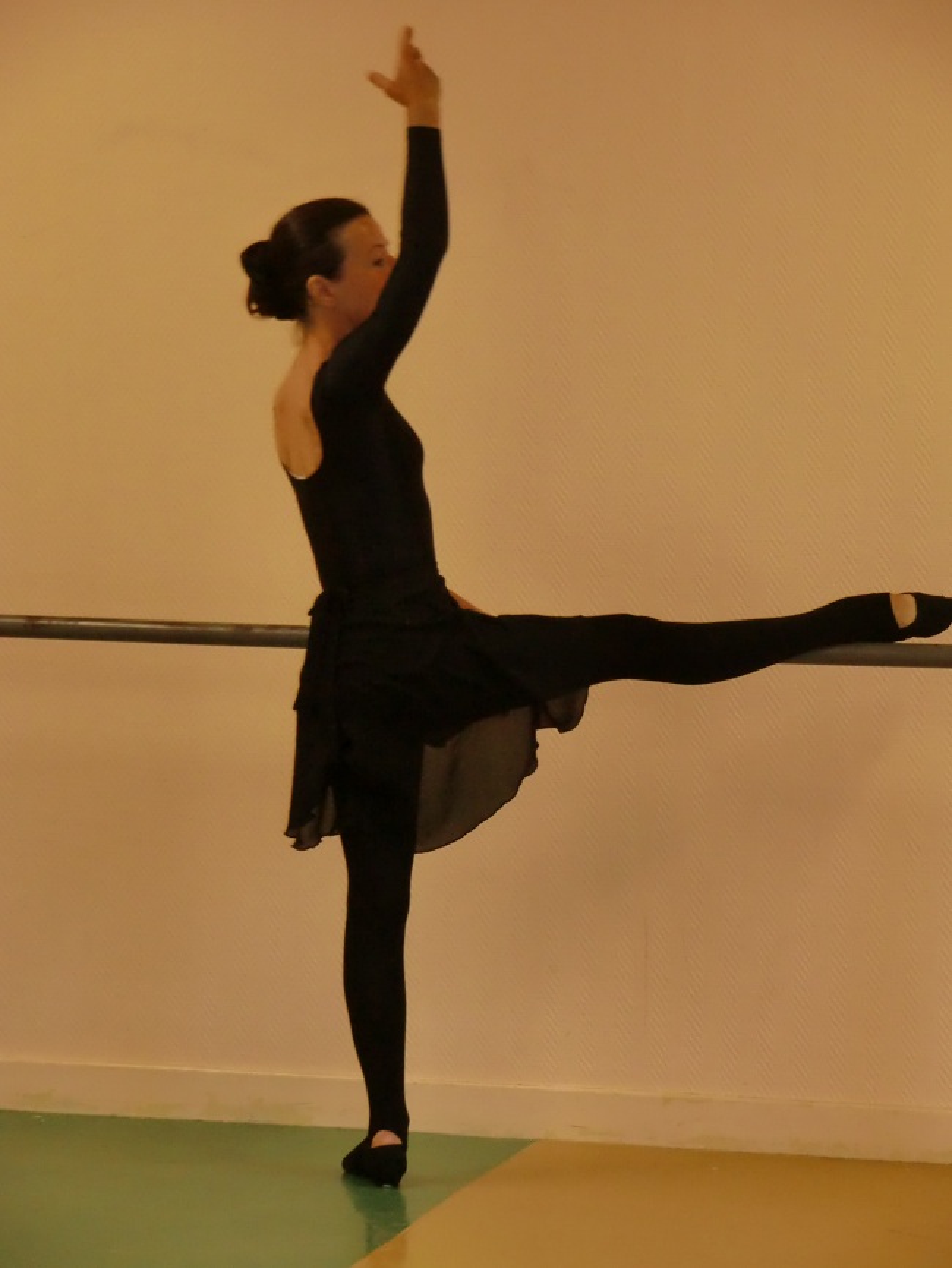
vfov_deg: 16.0
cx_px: 476
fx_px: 4508
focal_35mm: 123
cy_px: 634
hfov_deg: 12.1
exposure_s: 1/60
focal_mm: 22
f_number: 5.2
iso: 400
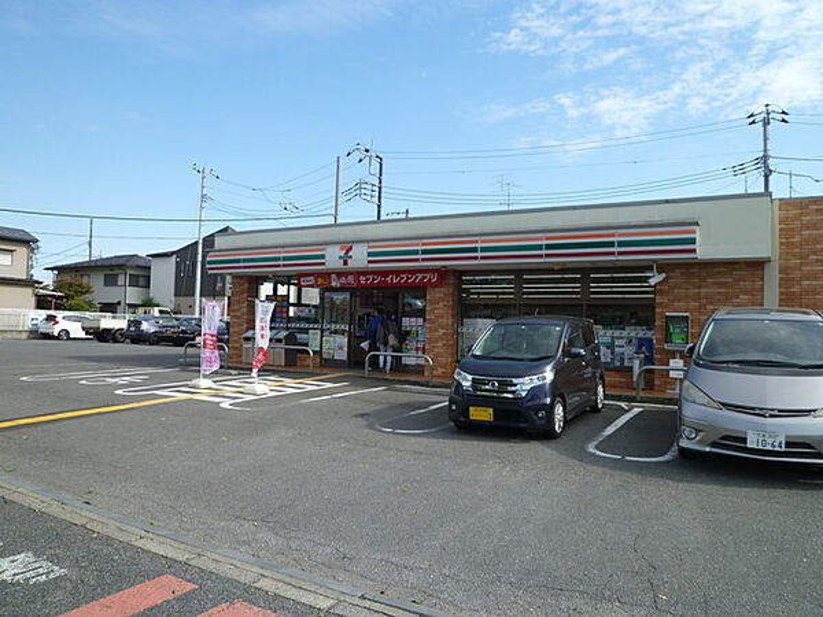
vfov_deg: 54.9
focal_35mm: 25
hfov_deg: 69.4
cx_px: 412
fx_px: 594
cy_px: 308
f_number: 4
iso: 80
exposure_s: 1/400
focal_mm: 4.5
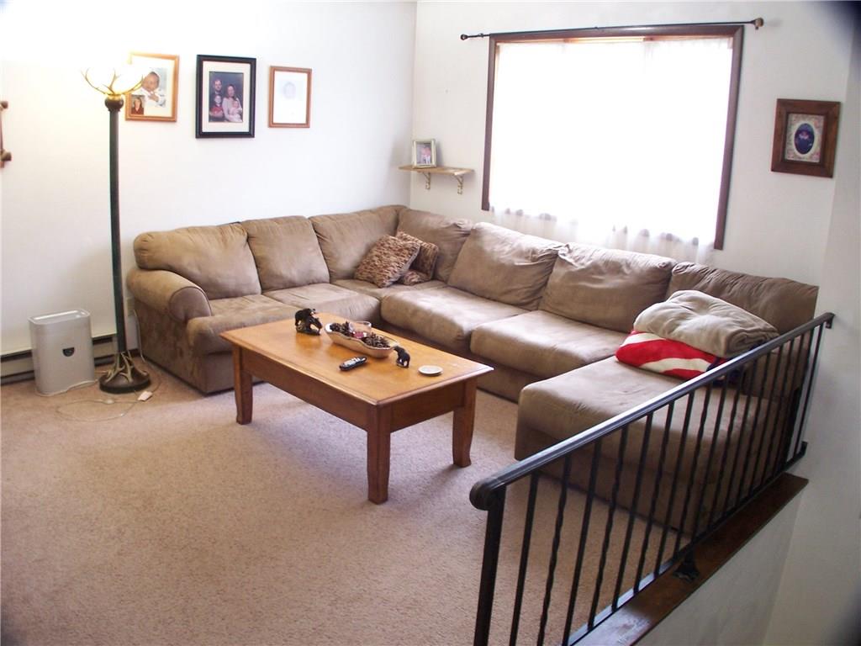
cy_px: 323
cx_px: 430
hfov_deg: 49.0
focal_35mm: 38
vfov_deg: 37.7
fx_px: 945
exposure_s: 1/4
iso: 140
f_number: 2.8
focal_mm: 6.3
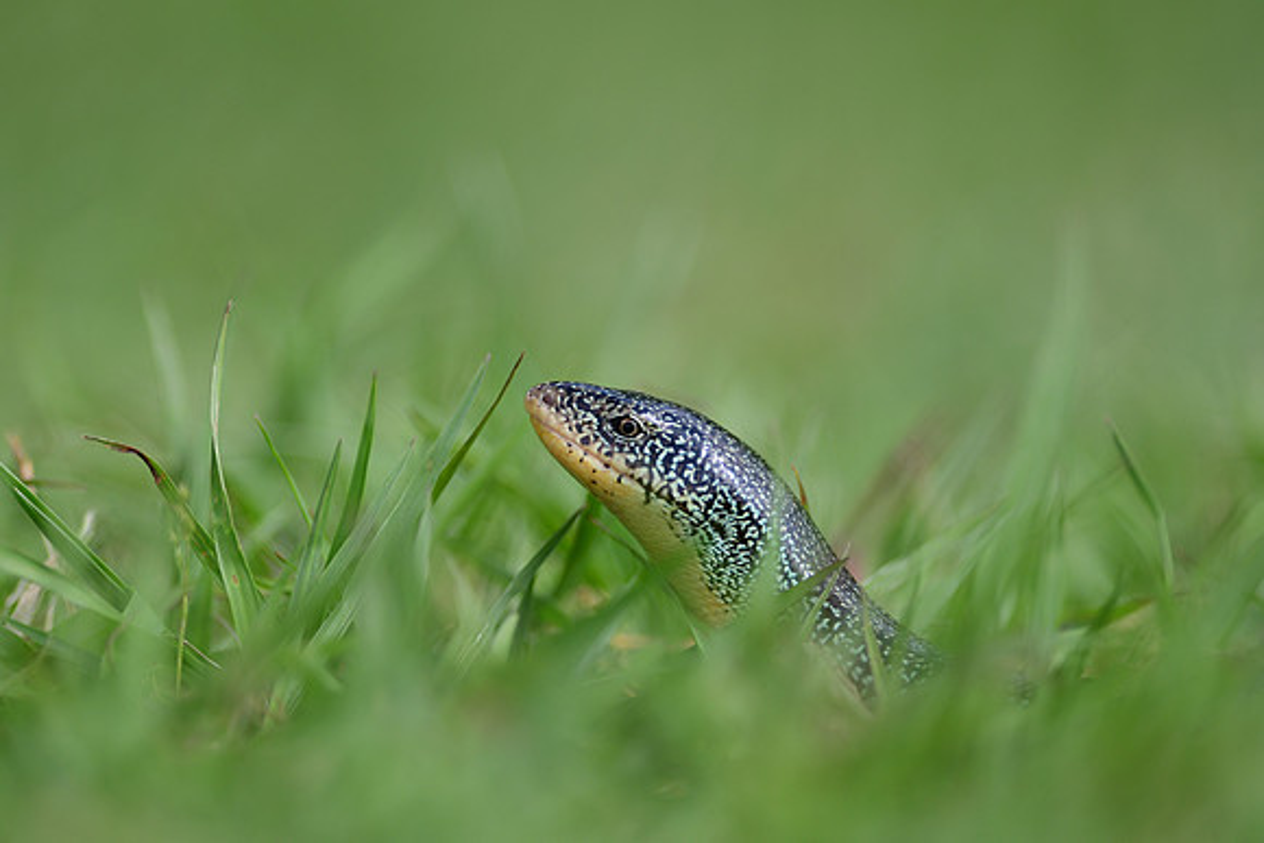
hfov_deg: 4.6
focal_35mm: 450
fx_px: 15803
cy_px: 422
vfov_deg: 3.1
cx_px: 632
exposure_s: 1/3200
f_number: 2.8
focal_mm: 300
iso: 320
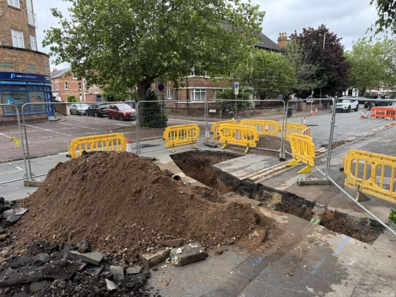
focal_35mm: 24
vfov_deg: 56.8
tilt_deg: -9.1
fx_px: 275
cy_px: 148
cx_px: 198
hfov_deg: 71.6
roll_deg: +1.0
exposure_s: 1/1060
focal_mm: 6.76
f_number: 1.78
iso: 80
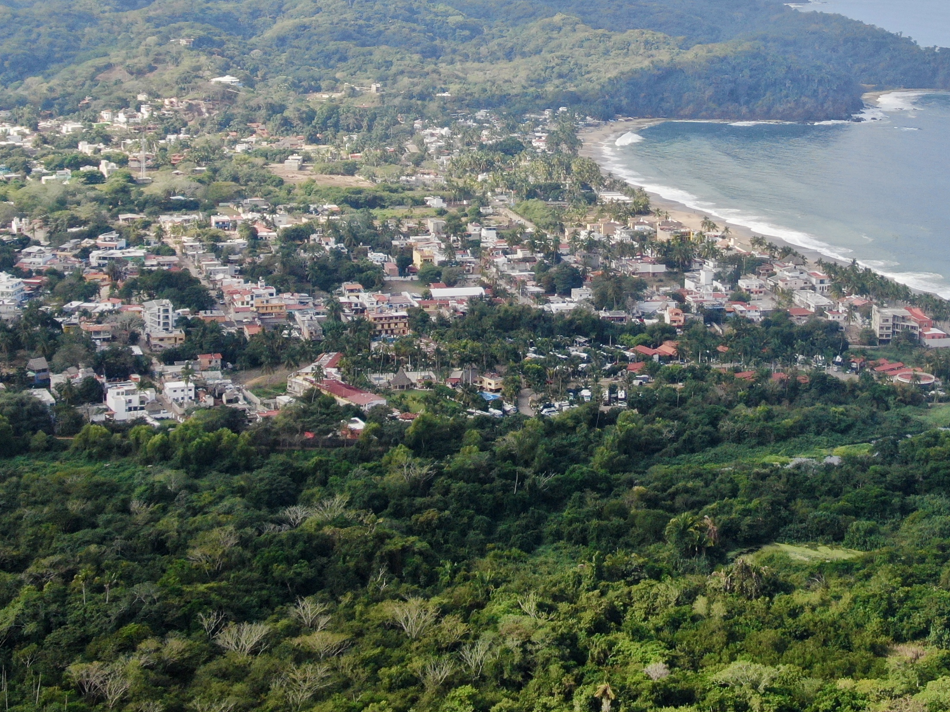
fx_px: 1949
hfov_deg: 27.4
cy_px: 120
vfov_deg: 20.4
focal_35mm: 71
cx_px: 525
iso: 100
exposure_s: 1/640
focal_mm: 6.77
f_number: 3.4
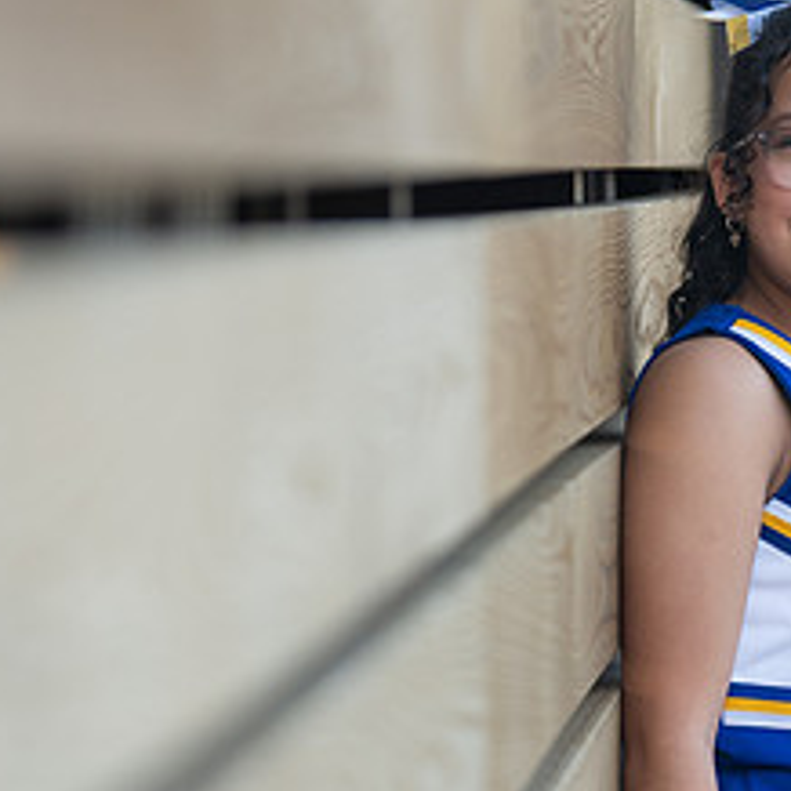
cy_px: 339
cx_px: 856
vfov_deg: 7.2
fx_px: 6256
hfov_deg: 7.2
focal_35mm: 242
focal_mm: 107
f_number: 2.8
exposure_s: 1/320
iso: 250
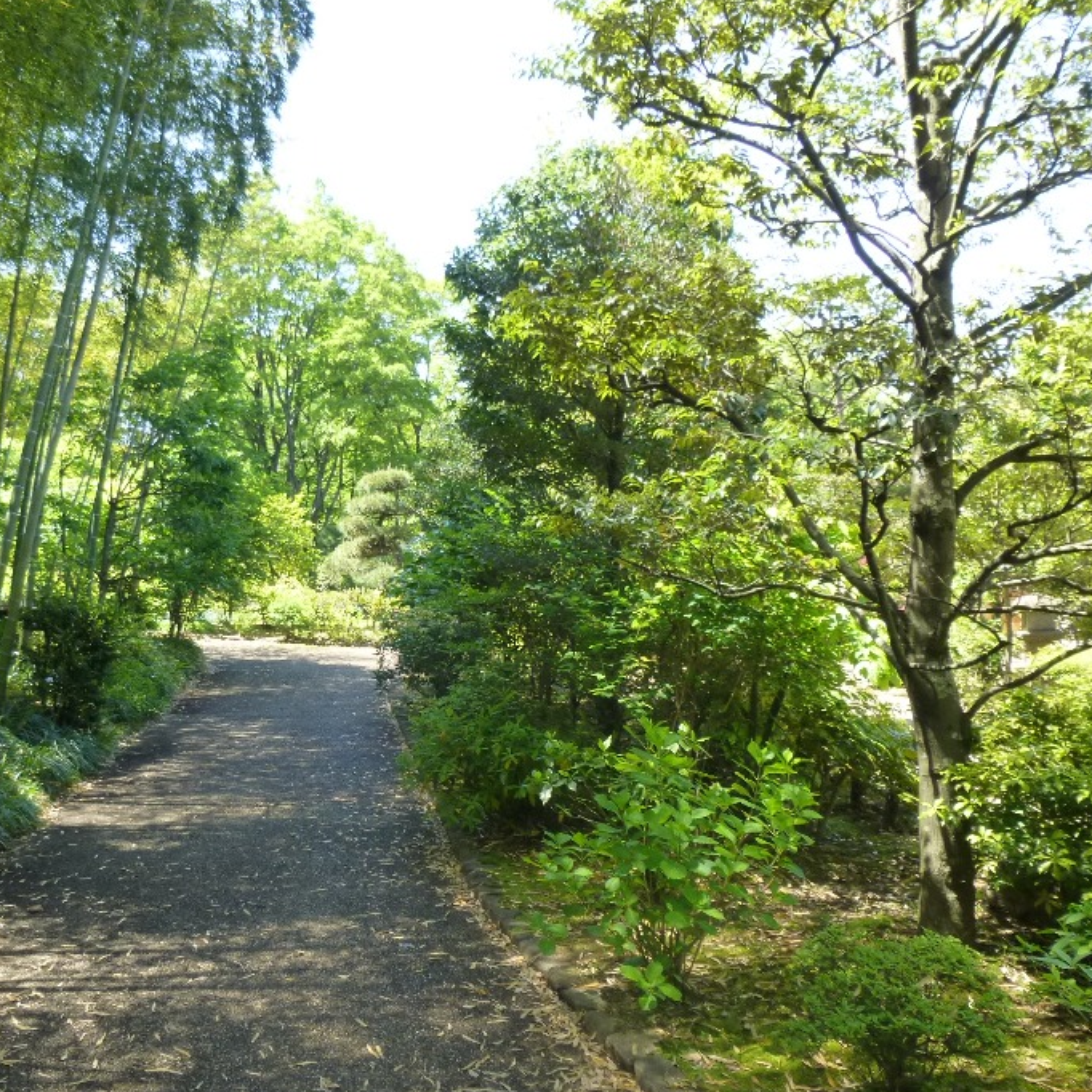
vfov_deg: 48.3
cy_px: 612
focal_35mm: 34
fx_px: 1213
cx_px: 338
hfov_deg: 47.4
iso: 160
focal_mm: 4.5
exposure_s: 1/160
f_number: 3.1
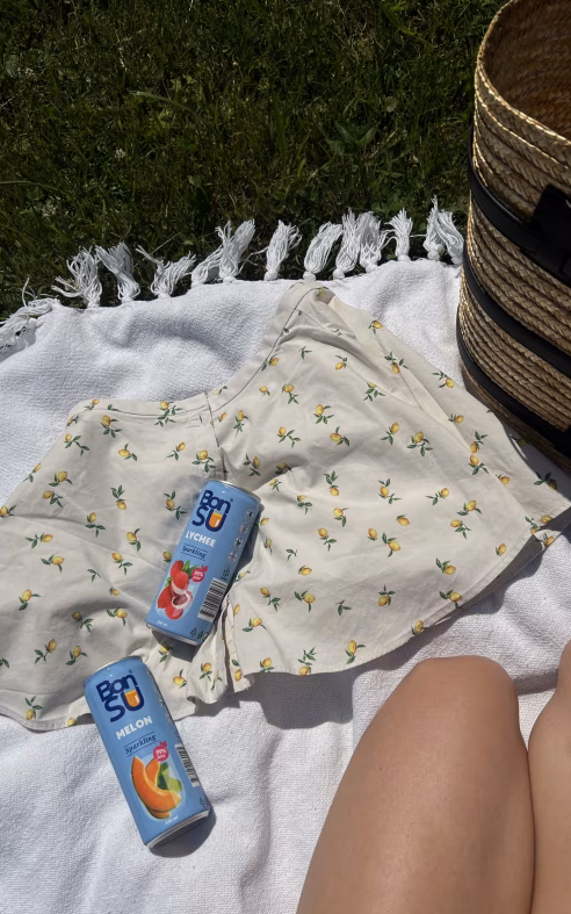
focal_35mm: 28
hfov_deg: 44.5
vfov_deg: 66.5
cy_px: 451
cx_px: 280
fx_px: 697
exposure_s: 1/19231
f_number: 1.5
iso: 32
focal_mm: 5.7
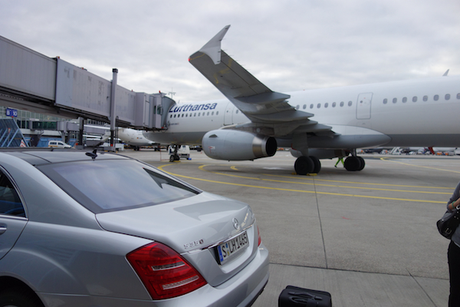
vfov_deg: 46.4
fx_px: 358
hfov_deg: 65.5
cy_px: 154
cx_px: 230
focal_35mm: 28
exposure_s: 1/800
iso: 125
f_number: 1.8
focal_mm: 10.4
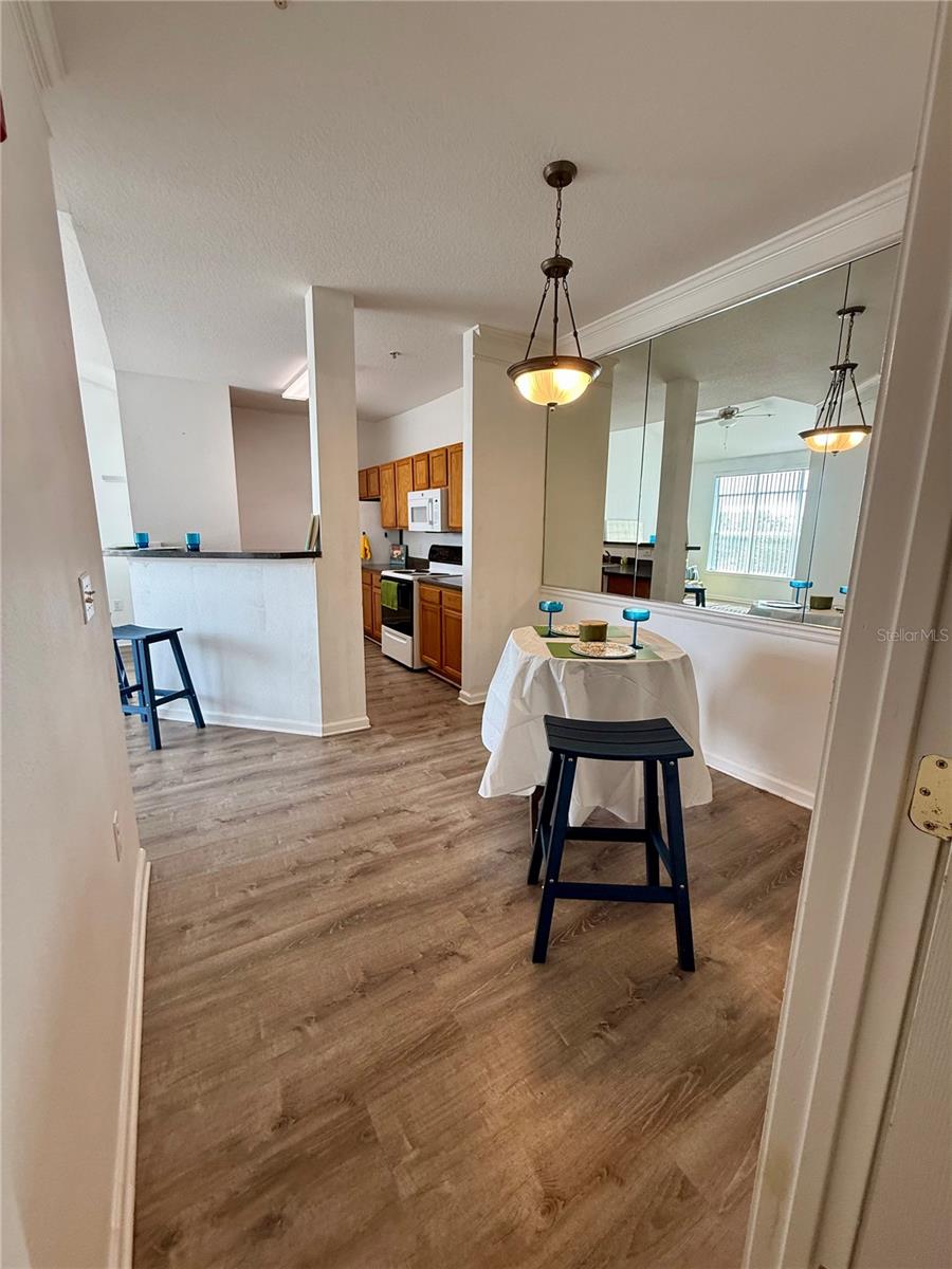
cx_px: 476
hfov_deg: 85.7
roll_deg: -1.6
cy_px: 634
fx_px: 513
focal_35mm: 14
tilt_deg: -11.6
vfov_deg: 102.1
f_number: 2.2
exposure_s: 1/120
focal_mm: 2.22
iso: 125
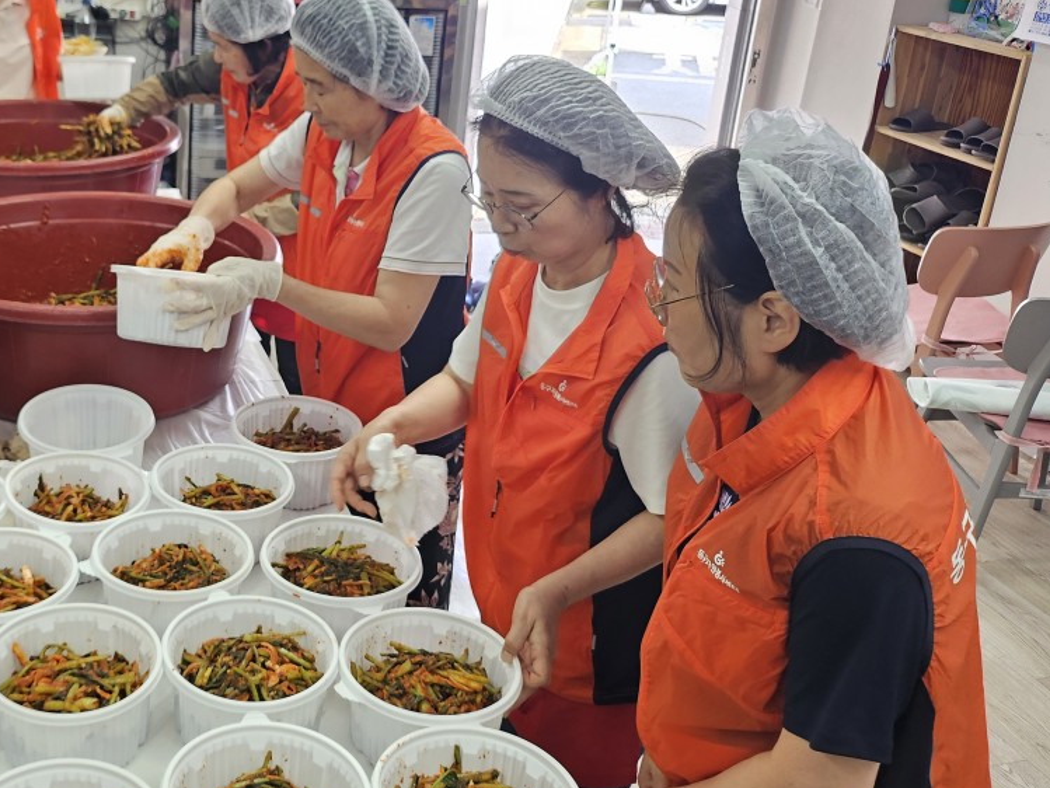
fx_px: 1244
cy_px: 335
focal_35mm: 41
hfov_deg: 44.1
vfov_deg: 35.1
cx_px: 247
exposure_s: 1/120
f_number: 1.8
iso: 100
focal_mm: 5
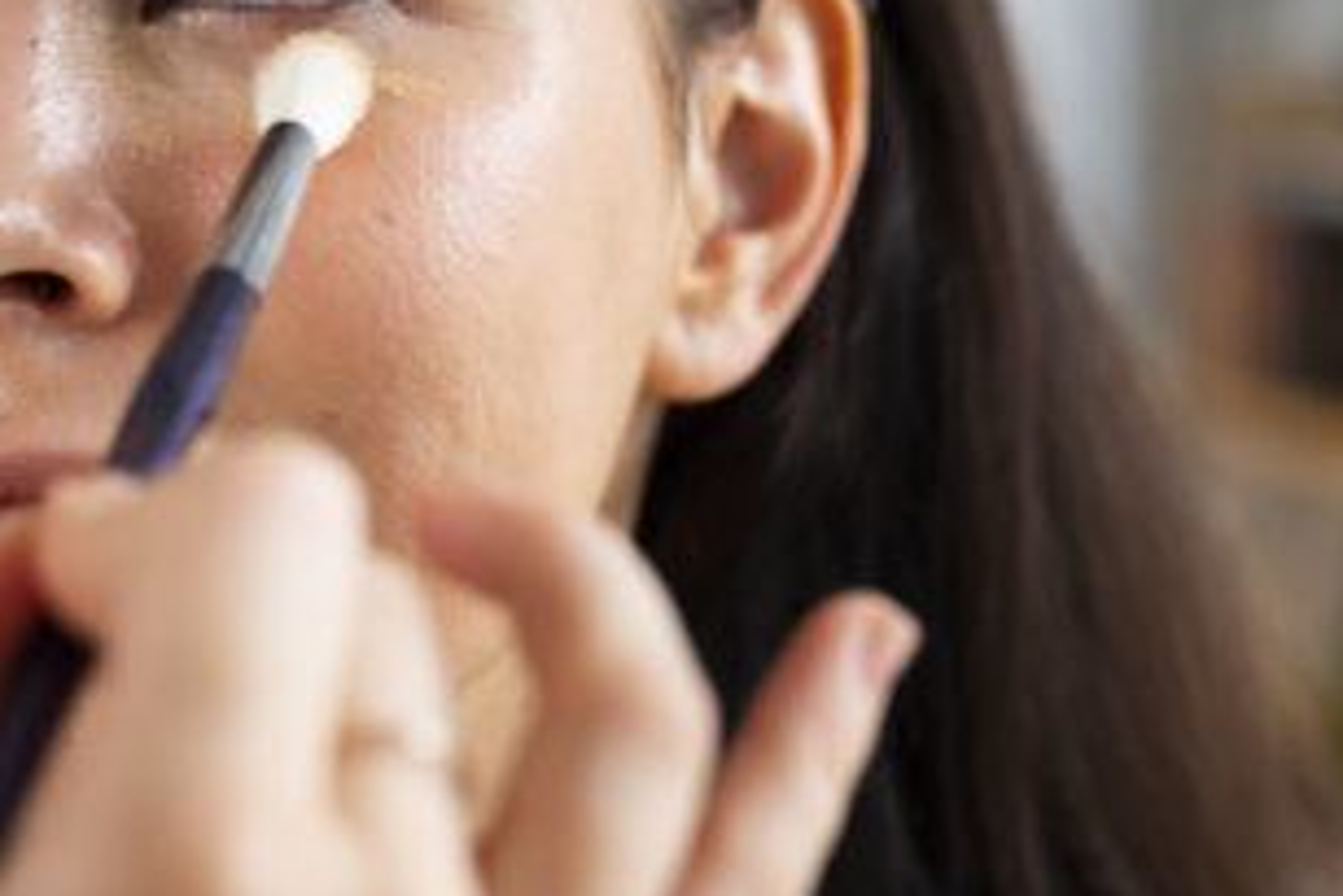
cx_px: 862
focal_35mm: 105
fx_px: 3919
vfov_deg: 13.0
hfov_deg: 19.4
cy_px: 284
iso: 500
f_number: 2.8
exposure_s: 1/250
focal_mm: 43
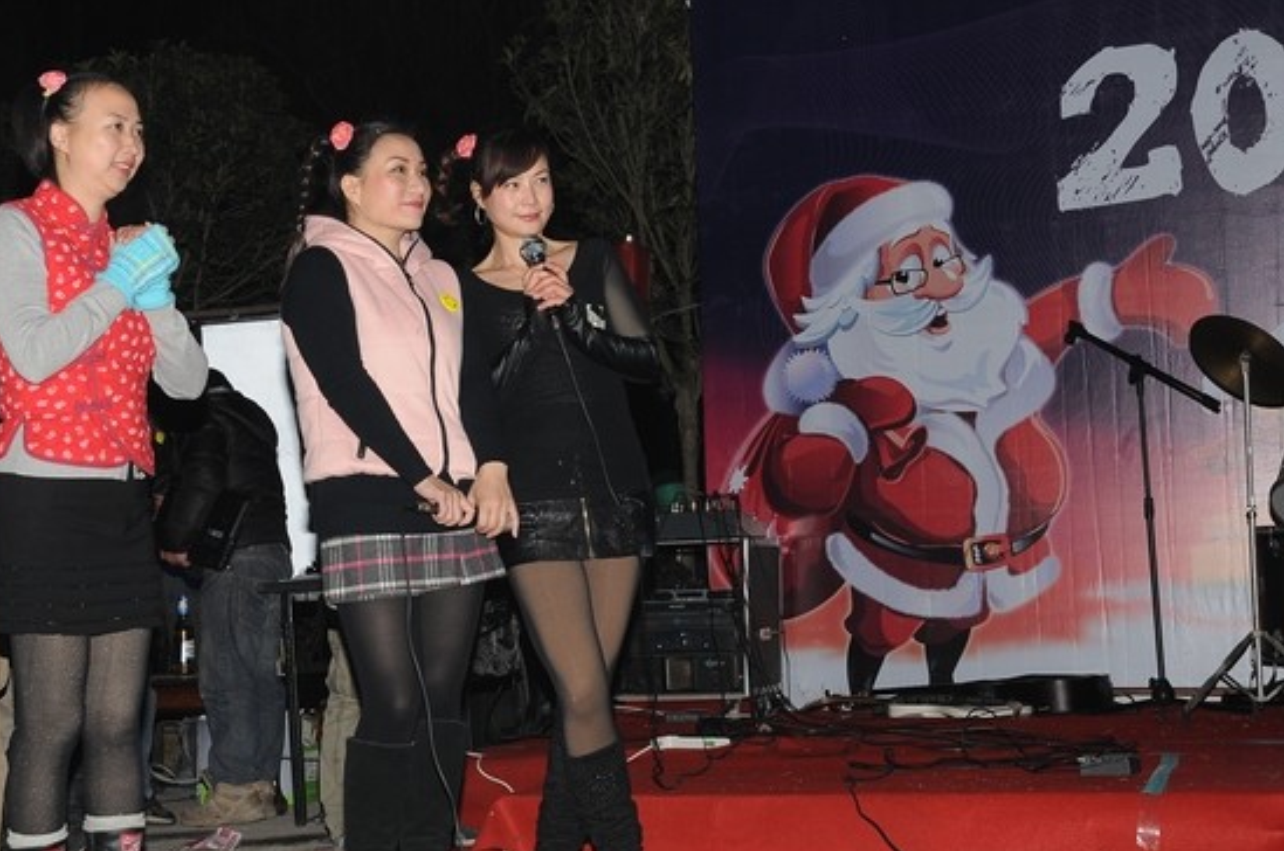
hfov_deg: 30.9
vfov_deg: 20.8
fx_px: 2314
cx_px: 496
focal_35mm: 65
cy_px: 503
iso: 320
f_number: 5.6
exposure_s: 1/125
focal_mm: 34
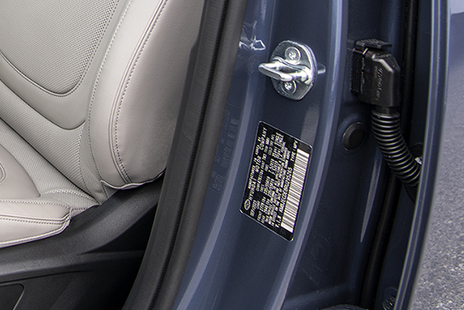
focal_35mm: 66
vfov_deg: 19.3
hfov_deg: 26.0
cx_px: -140
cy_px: -76
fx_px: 851
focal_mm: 24
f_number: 5
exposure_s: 1/80
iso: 100
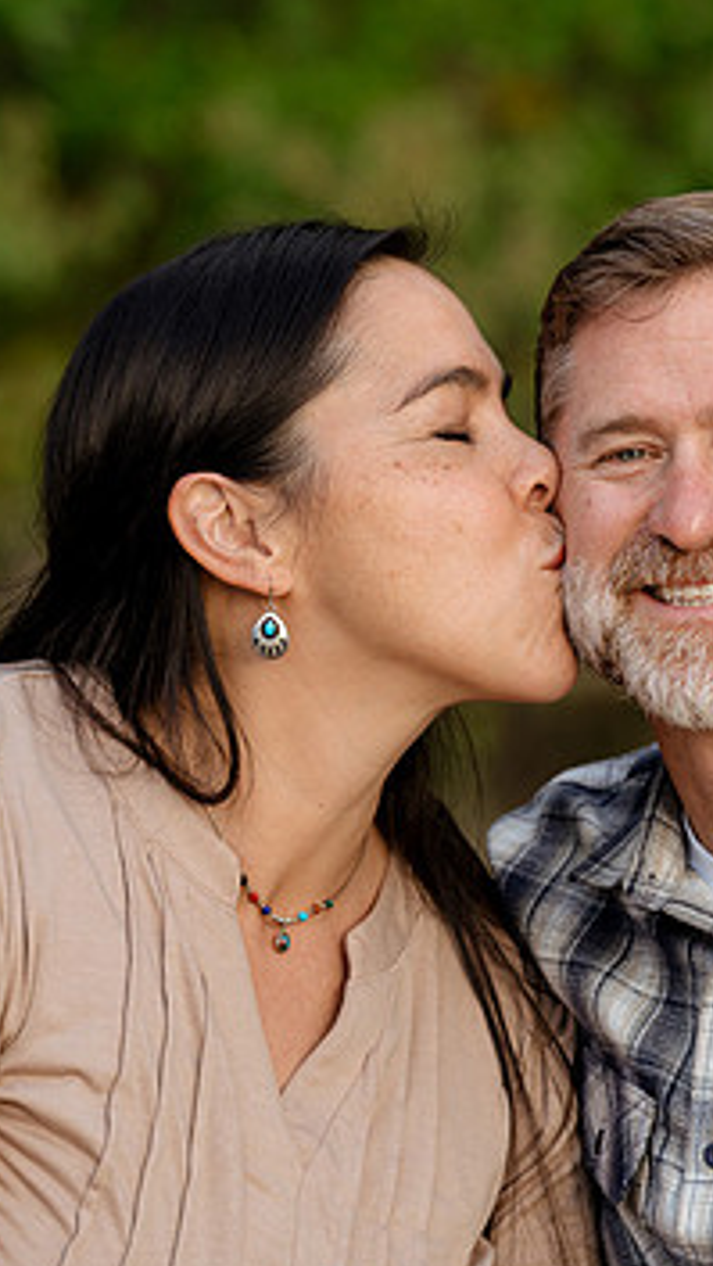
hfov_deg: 4.8
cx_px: 455
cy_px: 516
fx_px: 8422
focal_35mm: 251
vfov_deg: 8.6
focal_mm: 188
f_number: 5.6
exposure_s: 1/200
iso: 640
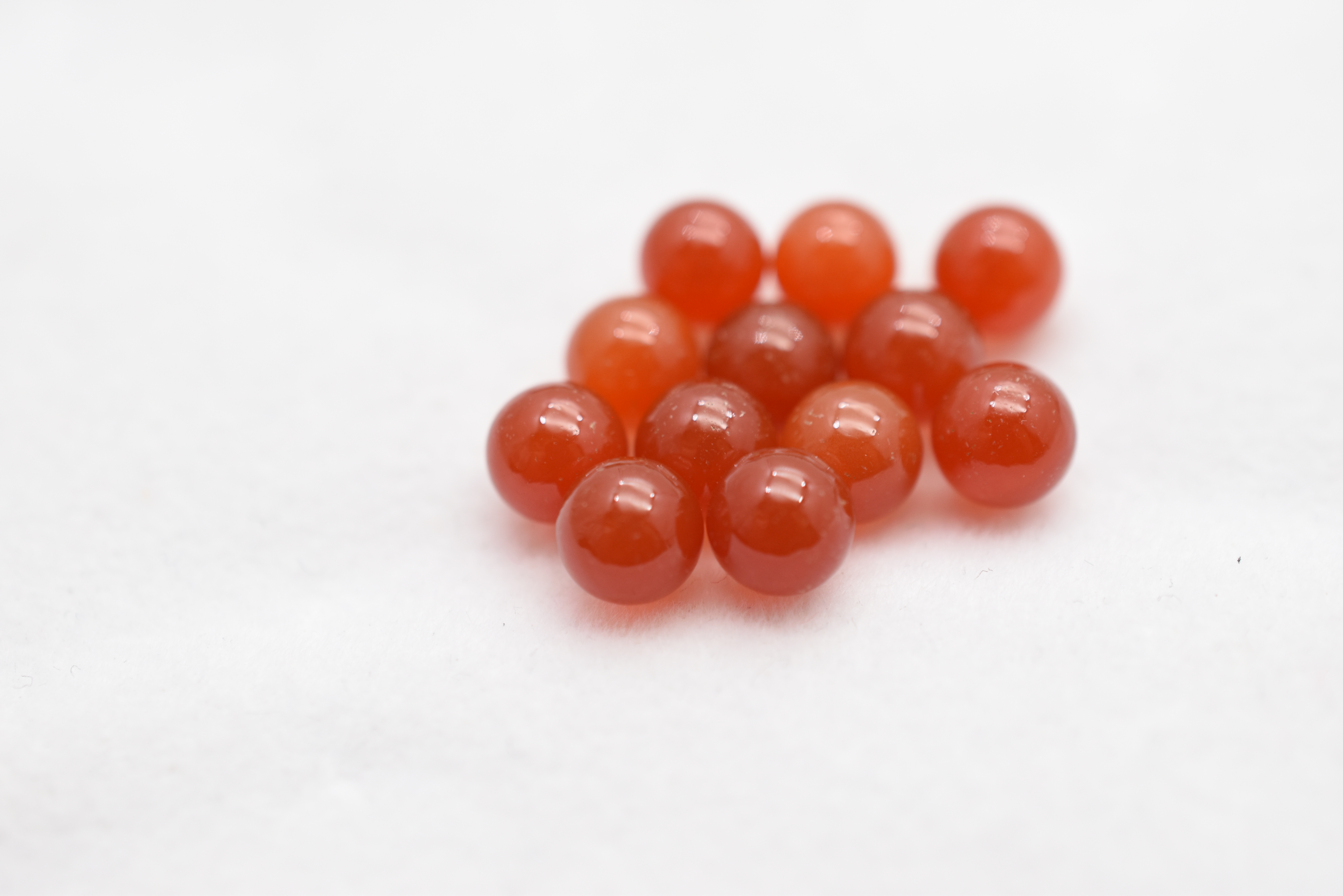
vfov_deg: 22.6
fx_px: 2238
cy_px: 448
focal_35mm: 60
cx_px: 672
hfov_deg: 33.4
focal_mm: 40
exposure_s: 1/160
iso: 320
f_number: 5.6
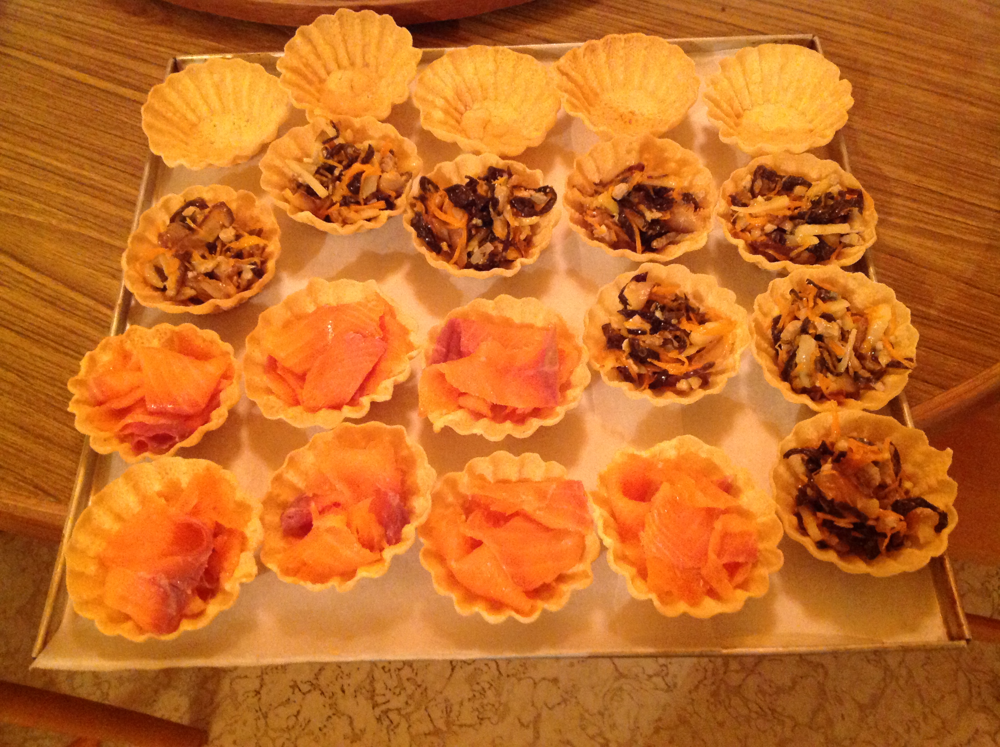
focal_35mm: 35
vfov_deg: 40.6
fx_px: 1010
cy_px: 374
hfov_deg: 52.7
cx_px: 500
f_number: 2.4
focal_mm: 4.28
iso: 640
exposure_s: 1/15
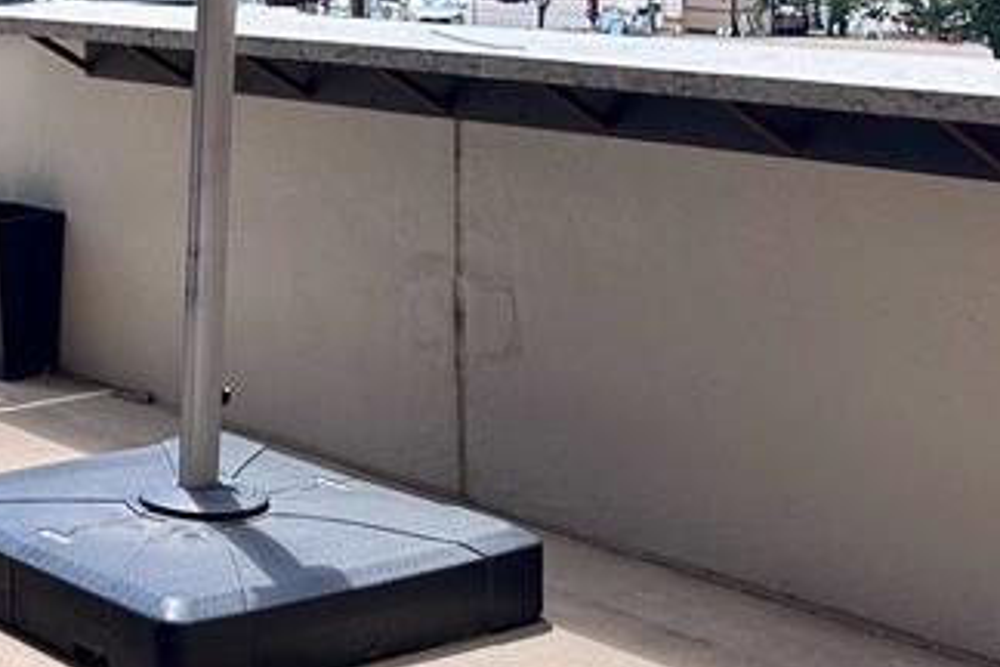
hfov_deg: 22.7
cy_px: -25
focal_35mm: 79
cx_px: -321
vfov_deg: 16.8
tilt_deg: -2.6
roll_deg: +0.8
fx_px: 2194
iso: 80
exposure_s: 1/989
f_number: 1.78
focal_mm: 6.86
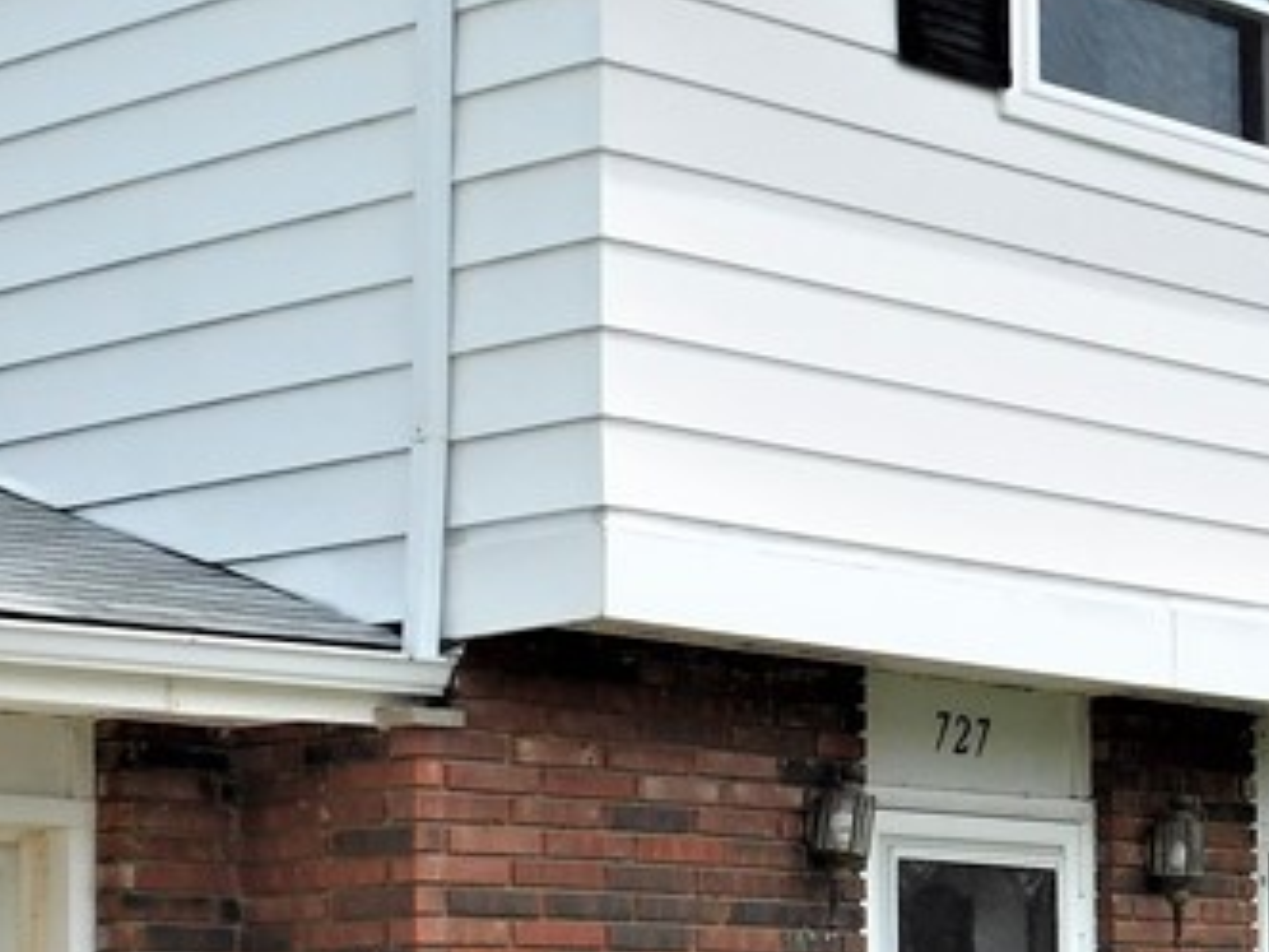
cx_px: 719
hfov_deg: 17.7
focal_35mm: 111
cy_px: 757
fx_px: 4069
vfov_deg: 13.3
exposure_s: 1/400
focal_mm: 6.3
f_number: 7
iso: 125
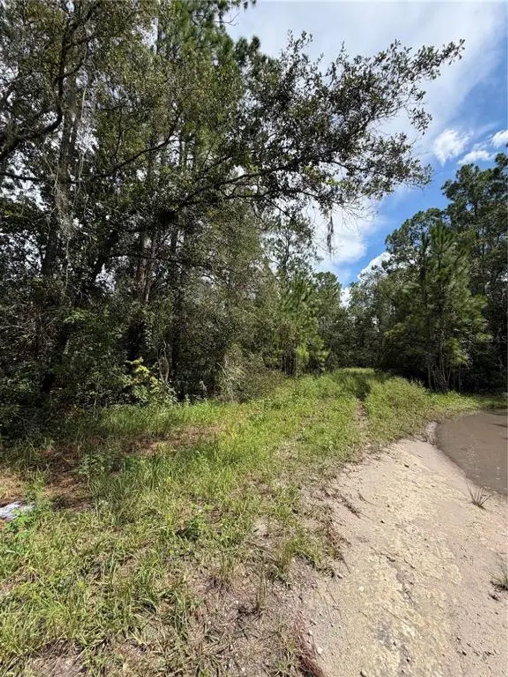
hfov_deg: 85.7
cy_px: 338
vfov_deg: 102.1
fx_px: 274
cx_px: 254
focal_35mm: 14
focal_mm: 2.22
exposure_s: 1/799
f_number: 2.2
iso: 20
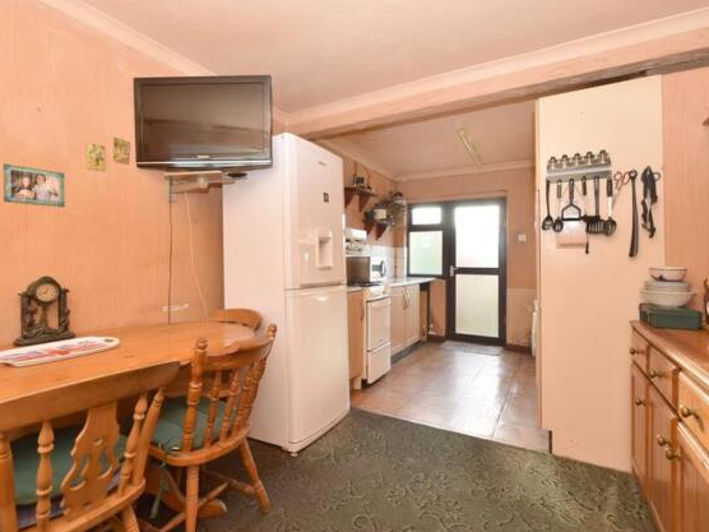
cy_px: 258
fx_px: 348
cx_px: 332
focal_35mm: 17
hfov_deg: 90.9
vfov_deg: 74.7
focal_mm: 10
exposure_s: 1/60
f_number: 9
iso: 640
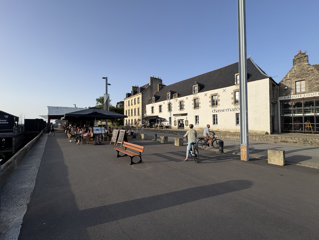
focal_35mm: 14
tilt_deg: +3.7
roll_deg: +1.5
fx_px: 129
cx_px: 160
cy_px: 120
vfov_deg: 85.7
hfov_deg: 102.1
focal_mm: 2.22
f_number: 2.2
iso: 40
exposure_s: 1/1506
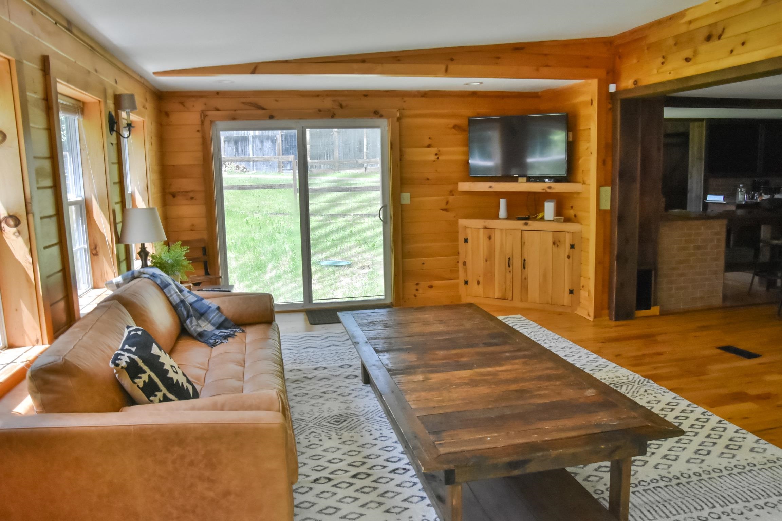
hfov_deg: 67.4
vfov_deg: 47.9
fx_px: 586
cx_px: 391
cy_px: 260
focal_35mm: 27
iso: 3200
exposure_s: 1/640
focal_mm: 18
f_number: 9
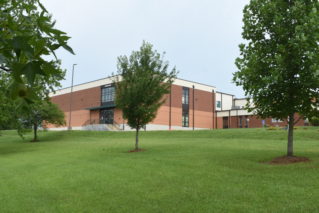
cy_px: 106
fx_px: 292
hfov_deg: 57.2
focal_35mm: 33
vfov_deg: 40.0
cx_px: 160
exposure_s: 1/100
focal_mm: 22
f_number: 16
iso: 320
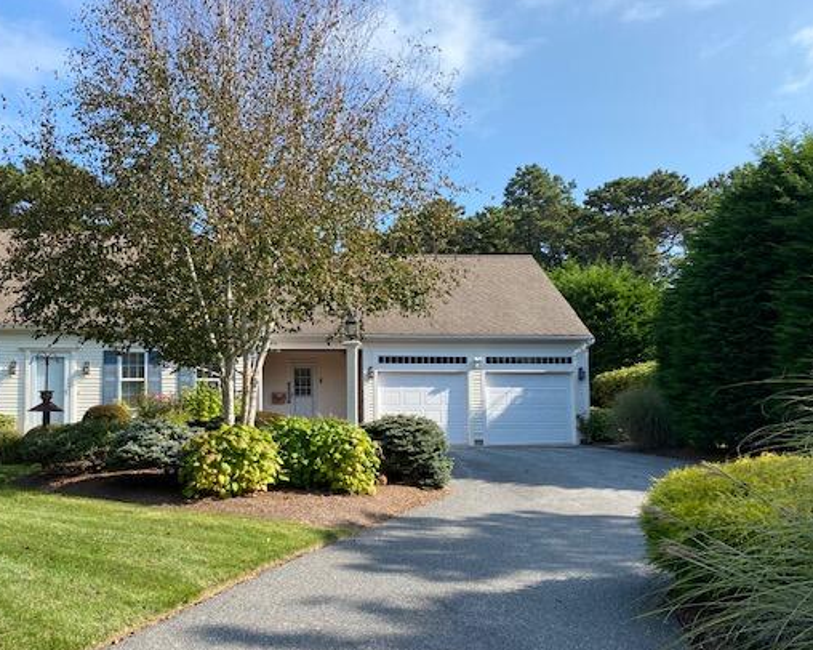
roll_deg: +0.4
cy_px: 379
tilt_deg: +4.4
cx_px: 310
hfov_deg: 55.1
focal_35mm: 32
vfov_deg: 45.6
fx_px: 770
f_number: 1.8
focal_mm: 4.25
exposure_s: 1/1330
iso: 32
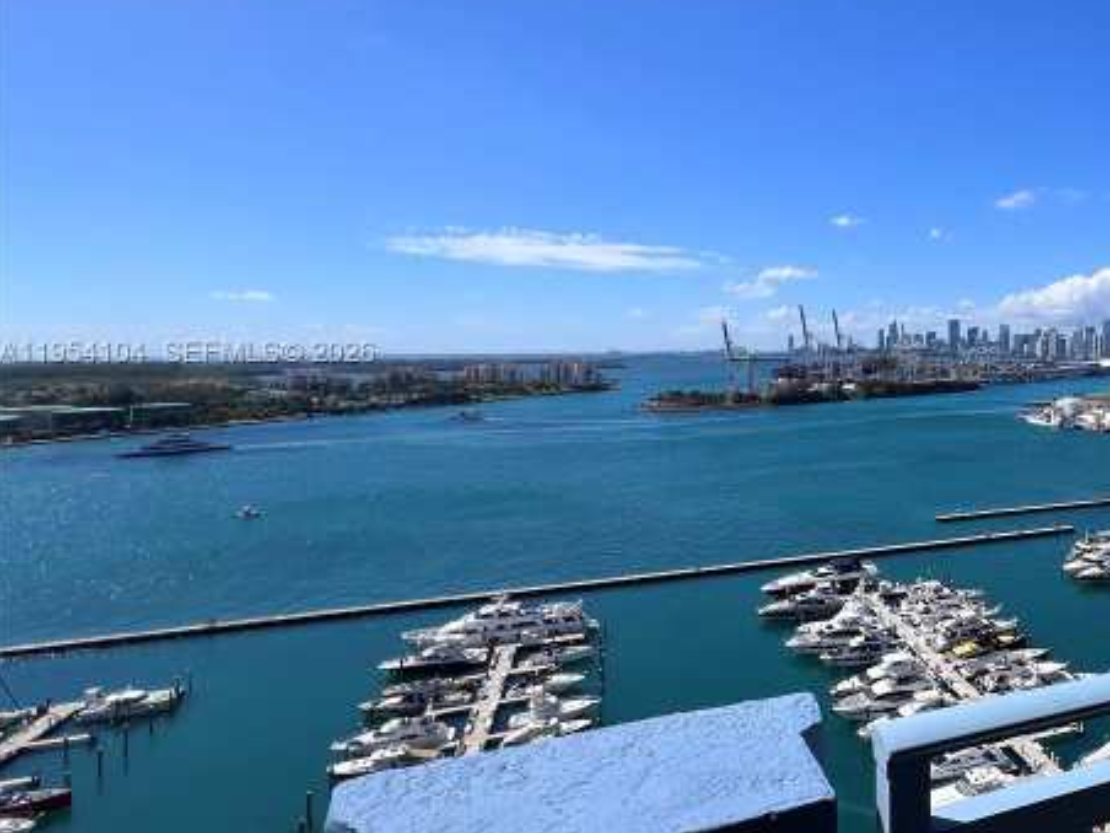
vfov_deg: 58.6
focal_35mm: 23
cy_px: 354
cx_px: 975
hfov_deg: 63.3
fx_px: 738
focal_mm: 1.57
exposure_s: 1/2874
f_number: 1.8
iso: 32
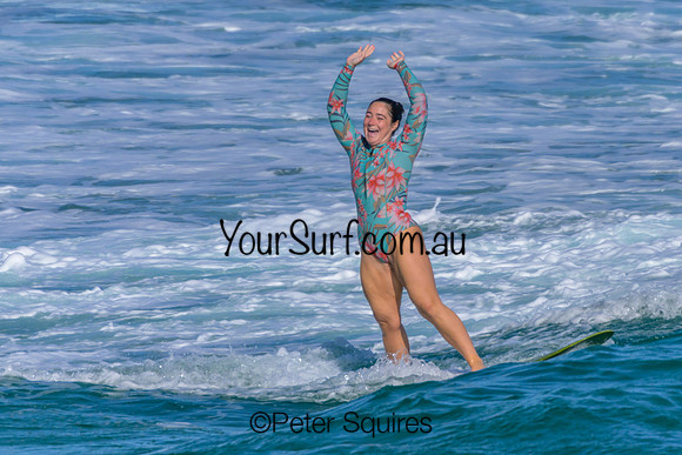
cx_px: 412
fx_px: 18161
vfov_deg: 1.4
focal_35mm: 958
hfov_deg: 2.2
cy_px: 191
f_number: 11
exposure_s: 1/2000
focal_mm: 700
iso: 500
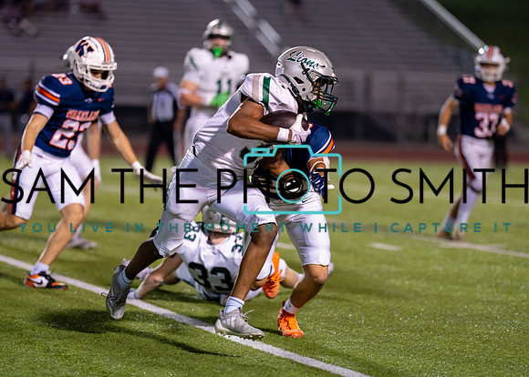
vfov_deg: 8.2
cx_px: 278
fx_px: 2638
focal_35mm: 176
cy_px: 188
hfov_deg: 11.5
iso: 1000
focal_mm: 135
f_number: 1.8
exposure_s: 1/1000
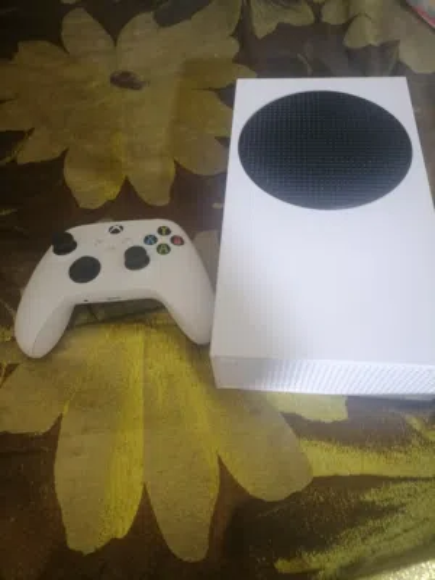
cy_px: 290
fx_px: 436
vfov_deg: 67.3
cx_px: 218
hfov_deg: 53.1
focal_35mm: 26
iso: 640
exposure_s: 1/25
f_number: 1.8
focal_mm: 5.4
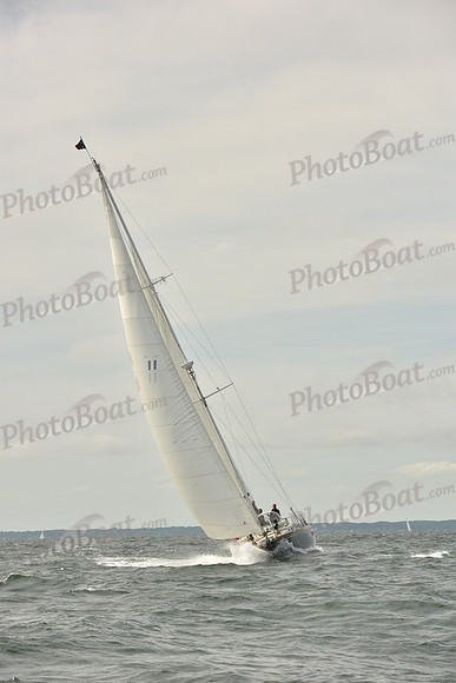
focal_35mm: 135
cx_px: 228
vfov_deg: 15.2
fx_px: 2563
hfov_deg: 10.2
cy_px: 342
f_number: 10
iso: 320
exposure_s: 1/1250
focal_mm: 135
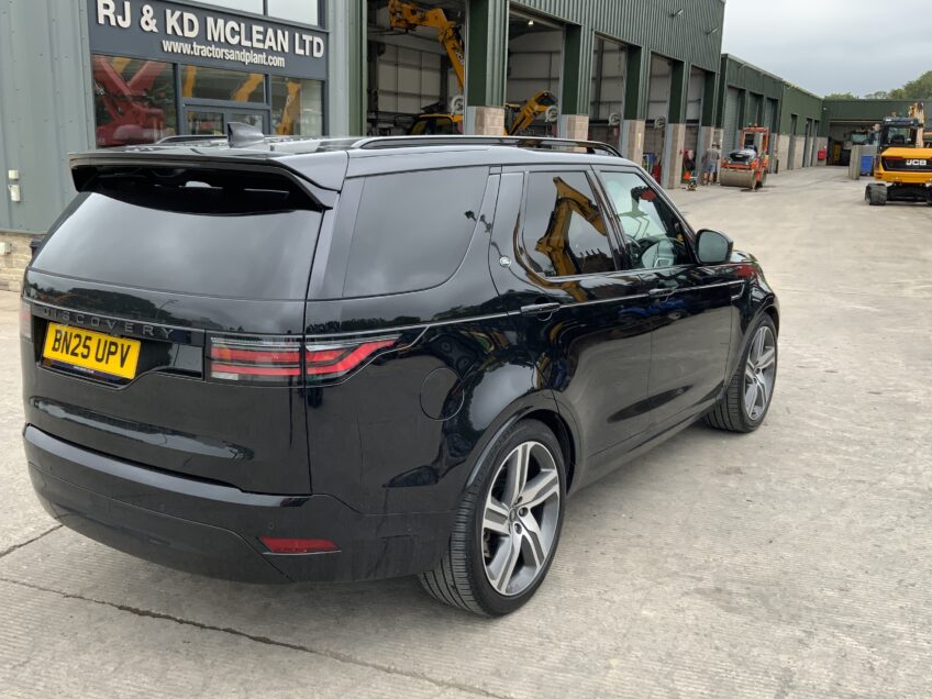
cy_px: 360
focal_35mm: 35
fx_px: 942
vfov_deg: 40.7
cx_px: 430
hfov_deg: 52.6
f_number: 1.8
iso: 16
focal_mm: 3
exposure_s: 1/461
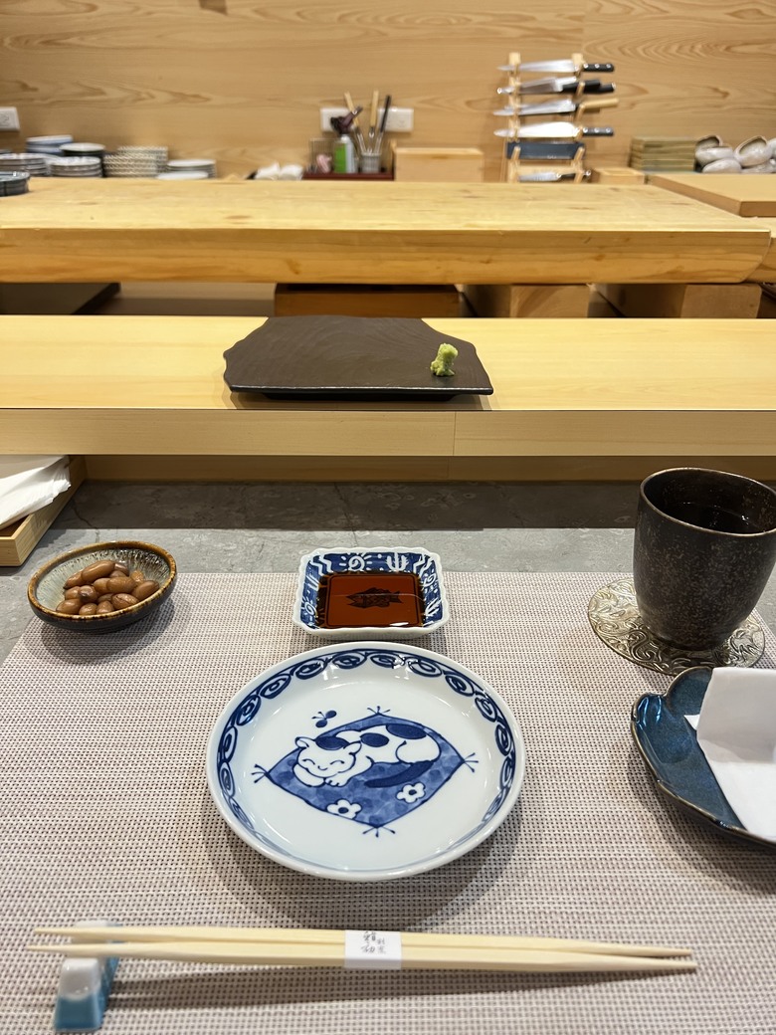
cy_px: 518
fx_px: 777
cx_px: 388
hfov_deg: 53.1
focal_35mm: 26
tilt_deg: -28.9
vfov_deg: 67.3
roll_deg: +0.4
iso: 200
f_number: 1.5
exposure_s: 1/60
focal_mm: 5.7
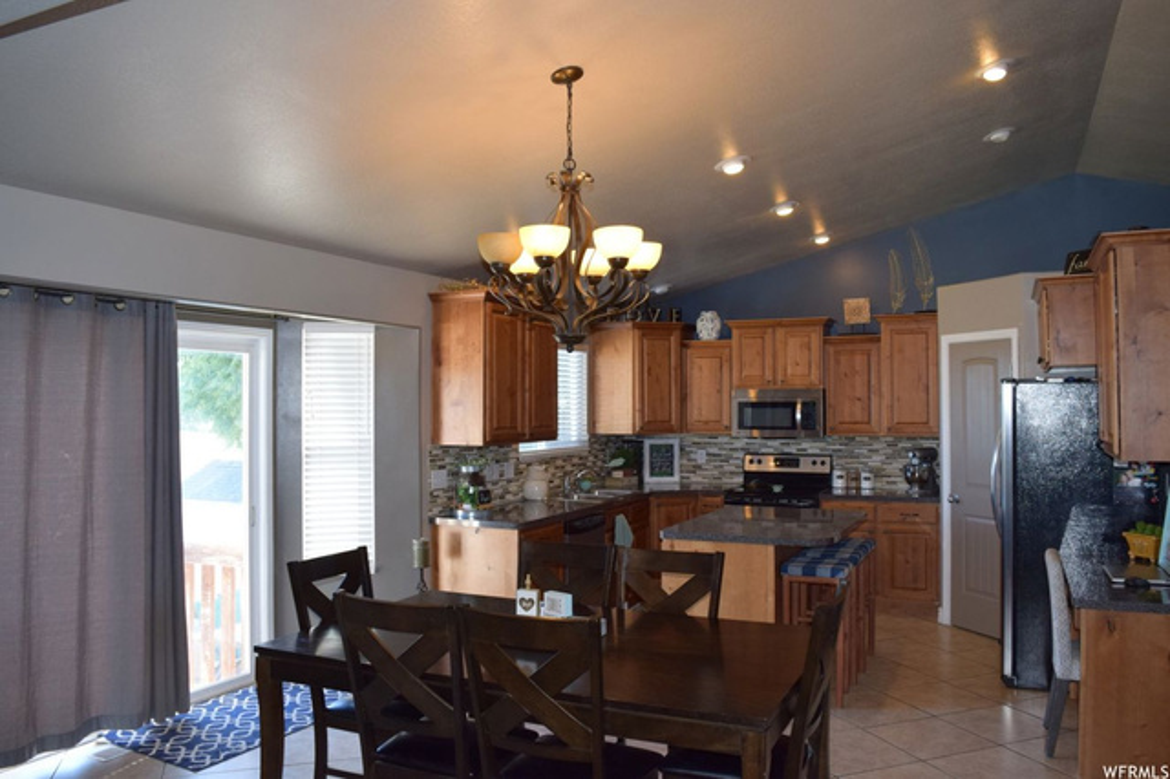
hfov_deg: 67.4
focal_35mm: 27
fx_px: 877
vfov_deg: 47.9
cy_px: 390
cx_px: 585
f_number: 5.6
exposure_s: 1/125
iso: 800
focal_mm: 18
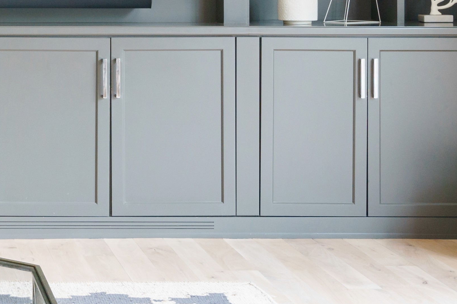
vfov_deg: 12.1
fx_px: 1409
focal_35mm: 111
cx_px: -81
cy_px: -55
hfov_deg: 17.6
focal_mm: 30
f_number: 9
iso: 500
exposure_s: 1/6
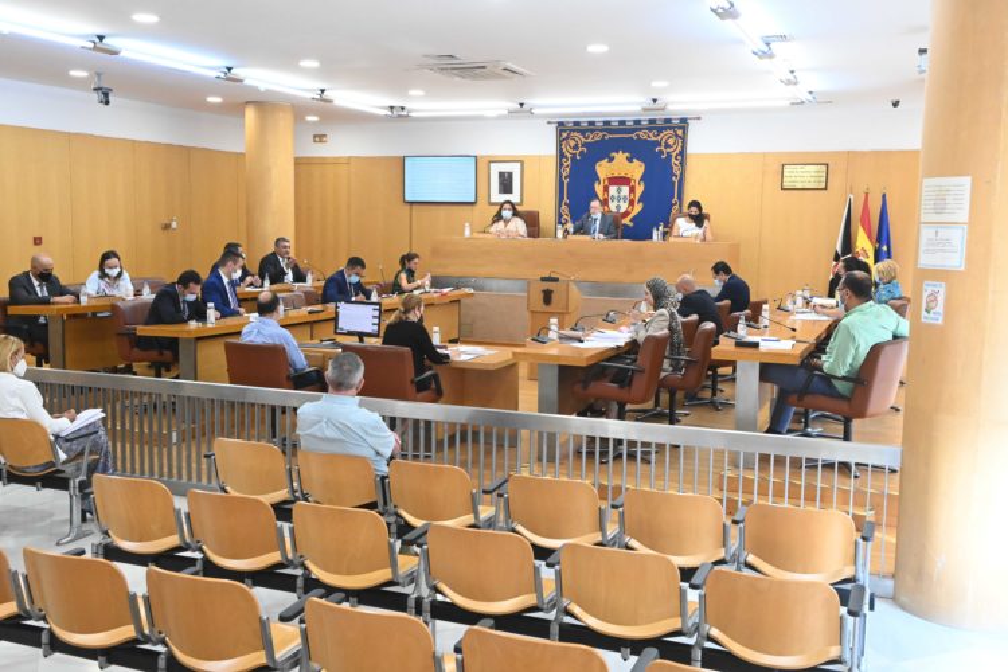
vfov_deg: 36.9
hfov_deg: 53.1
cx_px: 504
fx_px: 1008
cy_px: 336
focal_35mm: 36
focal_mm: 36
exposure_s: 1/160
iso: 12800
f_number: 10
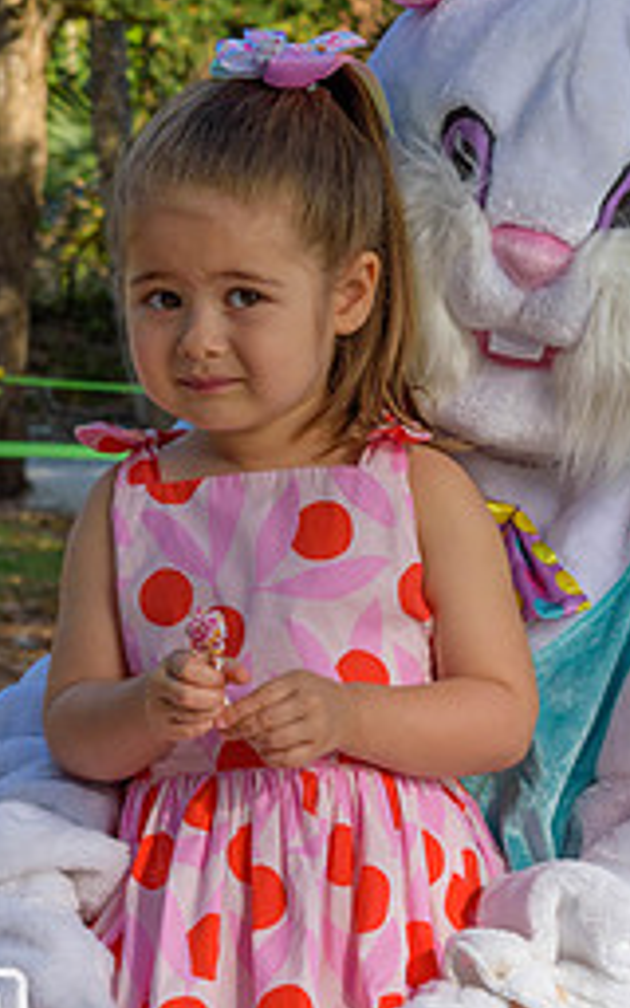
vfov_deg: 14.1
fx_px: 4066
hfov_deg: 8.9
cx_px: 358
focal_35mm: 148
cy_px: 492
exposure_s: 1/250
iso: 220
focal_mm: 55
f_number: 8
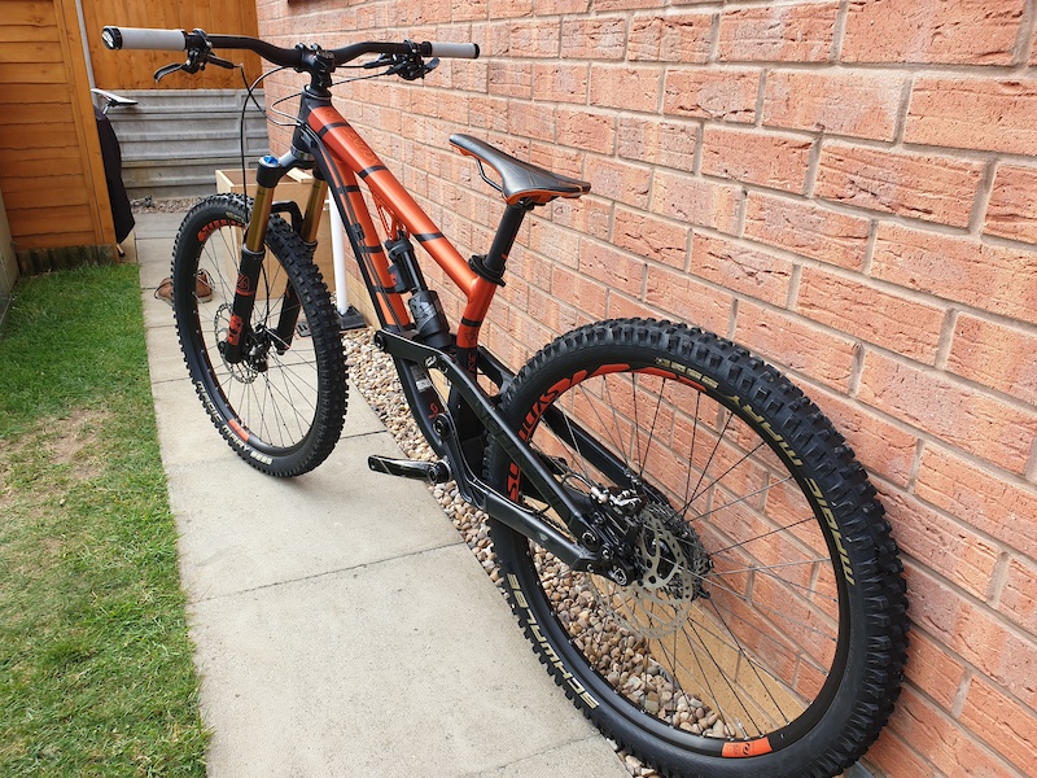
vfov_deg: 53.1
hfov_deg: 67.3
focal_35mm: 26
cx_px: 518
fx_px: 779
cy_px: 389
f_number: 2.4
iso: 50
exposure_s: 1/160
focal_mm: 4.3
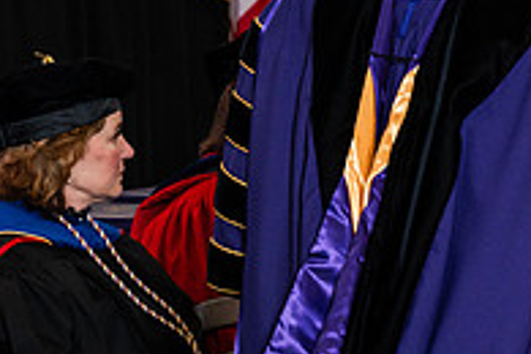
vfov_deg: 6.6
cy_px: 167
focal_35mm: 208
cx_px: 703
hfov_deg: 9.7
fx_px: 3068
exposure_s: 1/200
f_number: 4.5
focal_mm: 70
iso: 1250
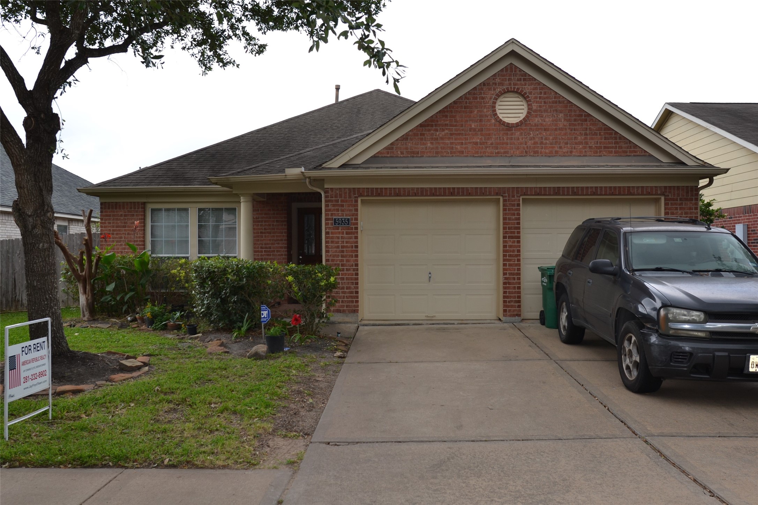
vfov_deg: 43.6
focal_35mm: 30
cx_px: 379
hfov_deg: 61.9
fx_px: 632
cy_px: 252
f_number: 5
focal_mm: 20
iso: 100
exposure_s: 1/200
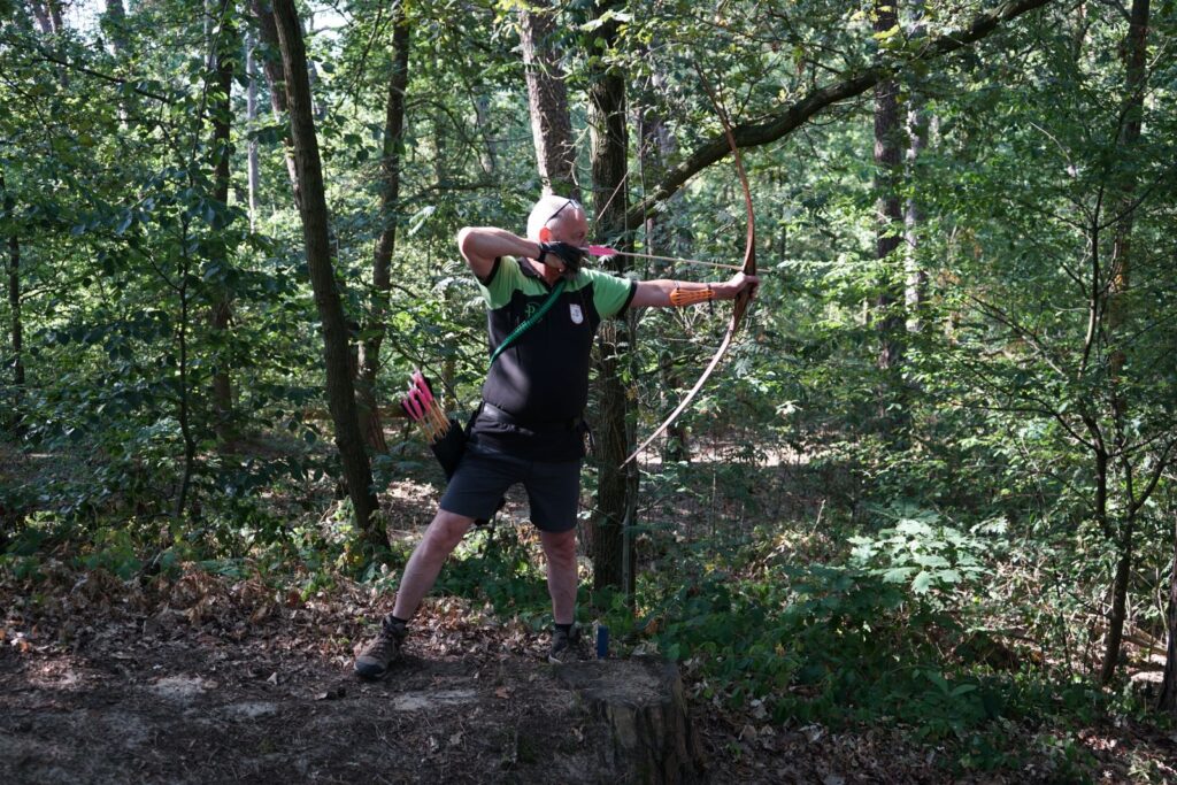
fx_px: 1210
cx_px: 588
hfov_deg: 51.9
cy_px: 392
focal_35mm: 37
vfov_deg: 36.0
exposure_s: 1/160
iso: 400
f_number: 4
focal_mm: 37
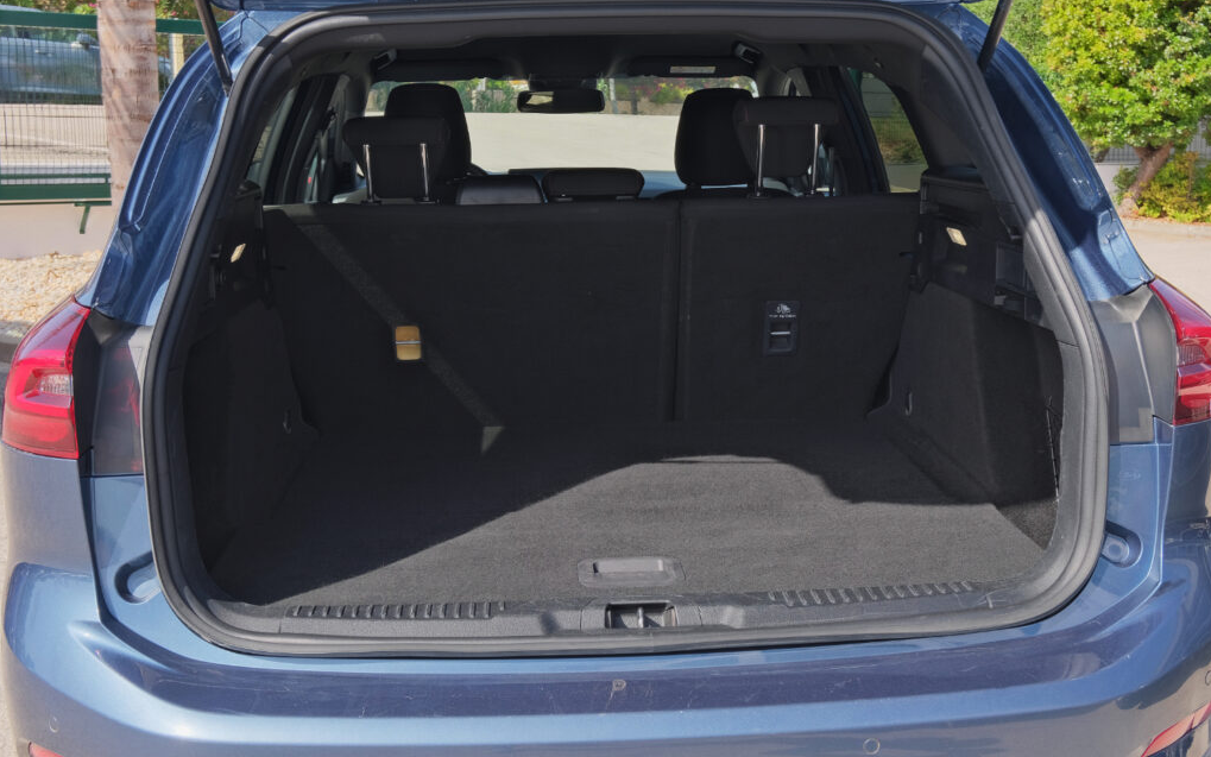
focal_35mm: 42
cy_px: 383
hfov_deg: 47.2
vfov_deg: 30.5
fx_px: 1386
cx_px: 606
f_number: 9
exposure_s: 1/60
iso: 160
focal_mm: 27.1
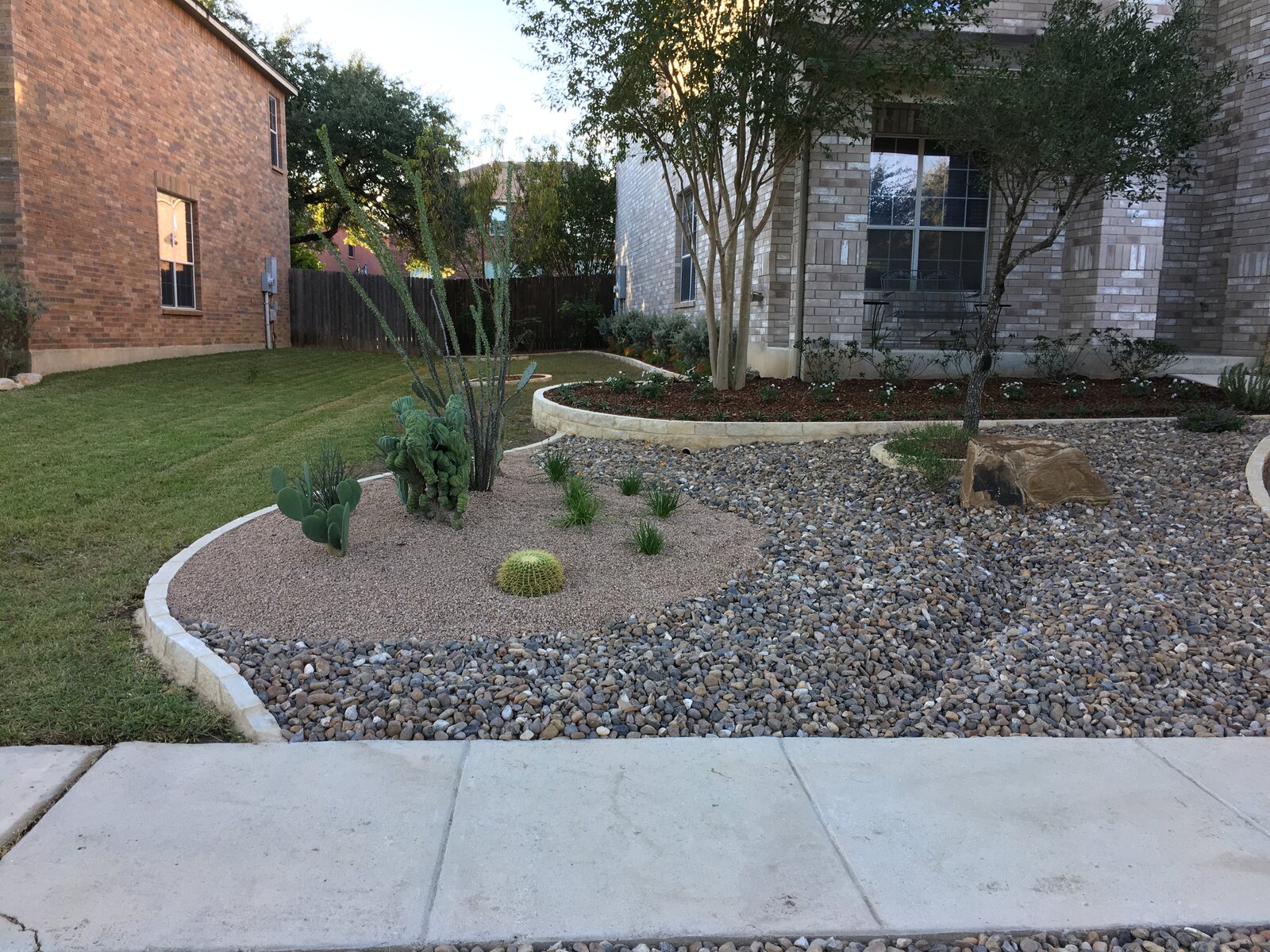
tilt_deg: -7.2
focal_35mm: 29
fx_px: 1064
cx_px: 635
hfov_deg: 61.7
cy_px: 476
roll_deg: -1.5
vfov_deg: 48.2
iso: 32
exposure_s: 1/120
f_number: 2.2
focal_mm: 4.15
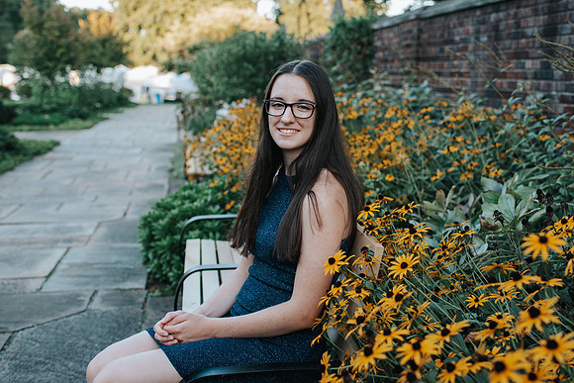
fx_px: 681
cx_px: 303
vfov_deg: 31.3
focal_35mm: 43
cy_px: 149
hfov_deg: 45.7
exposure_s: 1/400
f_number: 2.8
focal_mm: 35
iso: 450
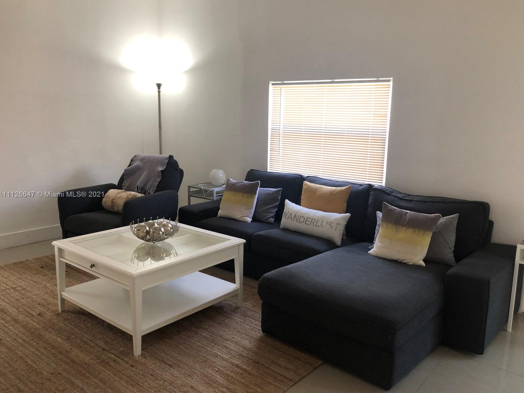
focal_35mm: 29
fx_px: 439
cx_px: 268
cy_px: 195
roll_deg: +0.7
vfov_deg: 48.2
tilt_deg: -10.9
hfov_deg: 61.6
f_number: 1.8
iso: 40
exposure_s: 1/22
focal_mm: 4
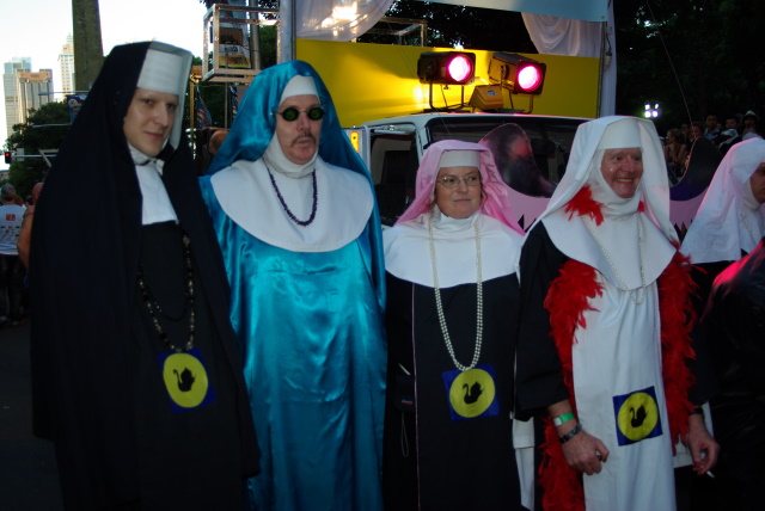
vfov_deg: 32.0
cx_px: 382
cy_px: 256
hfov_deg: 46.4
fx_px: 893
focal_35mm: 42
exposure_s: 1/50
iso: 100
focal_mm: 28
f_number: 4
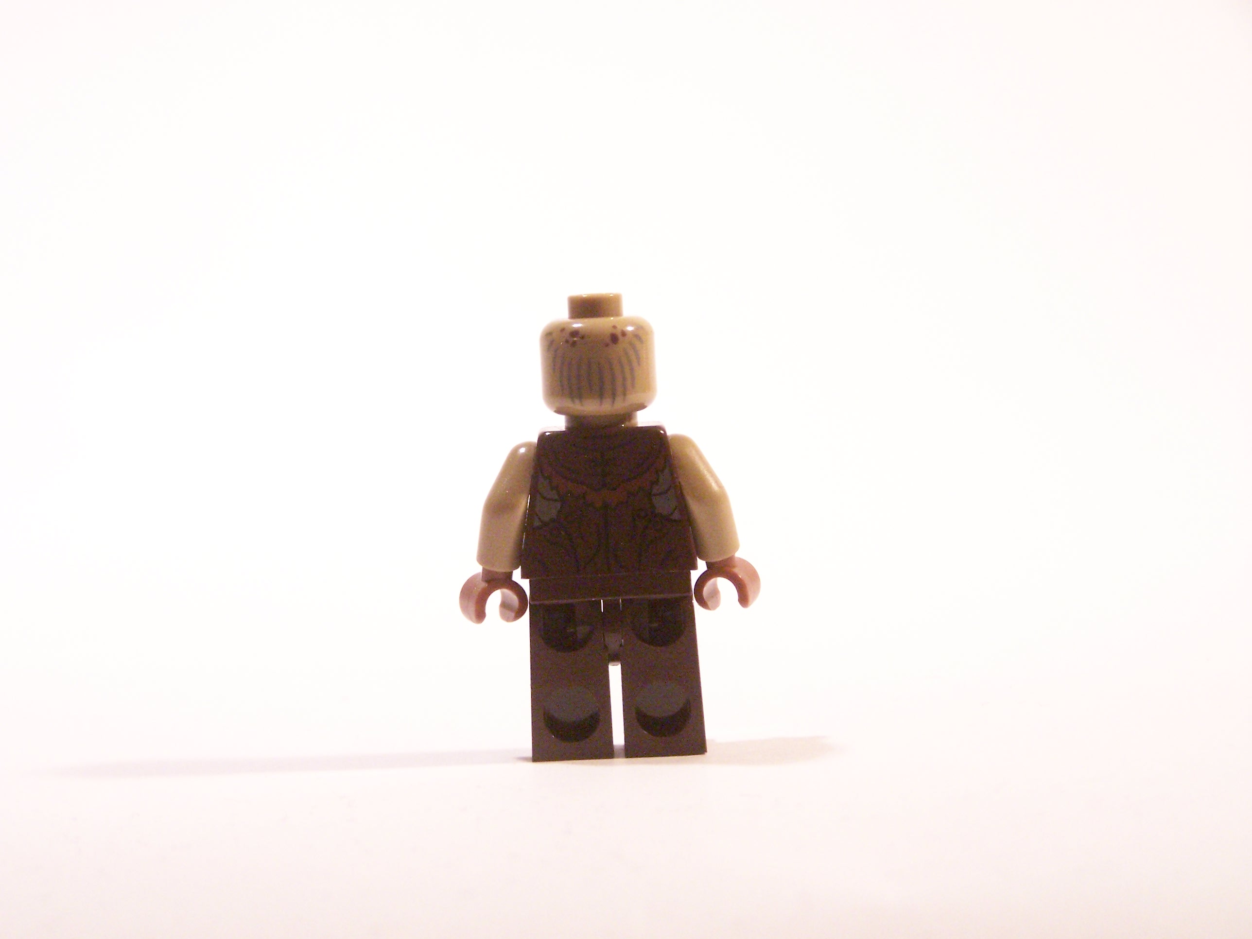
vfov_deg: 14.1
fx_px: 3798
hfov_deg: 18.7
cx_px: 626
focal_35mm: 105
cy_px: 470
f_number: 3.2
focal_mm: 17.5
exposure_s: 1/45
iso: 400
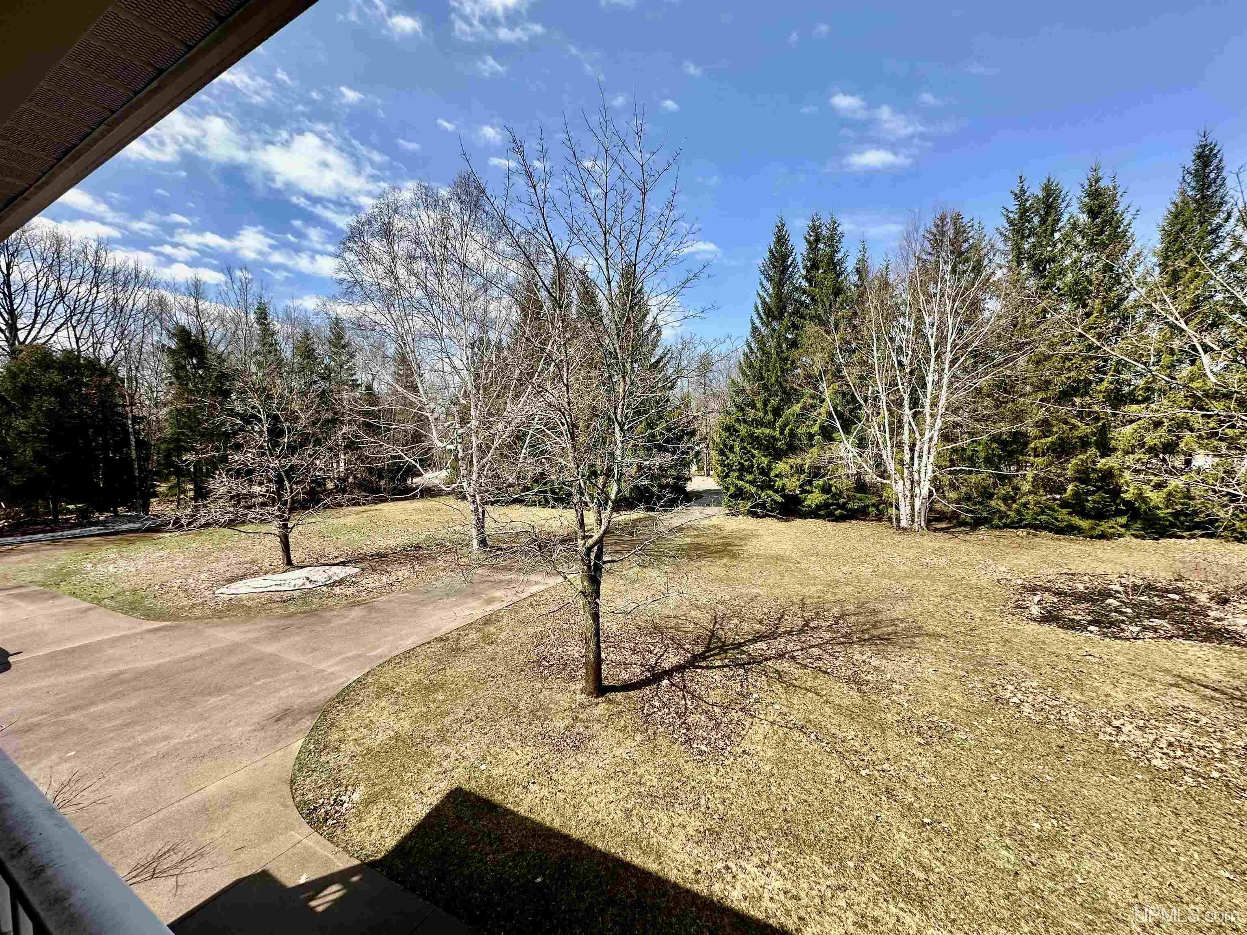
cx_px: 624
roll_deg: +0.9
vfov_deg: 85.7
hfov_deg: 102.1
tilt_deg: -2.3
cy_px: 468
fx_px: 504
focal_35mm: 14
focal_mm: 2.22
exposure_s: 1/1114
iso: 50
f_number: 2.2
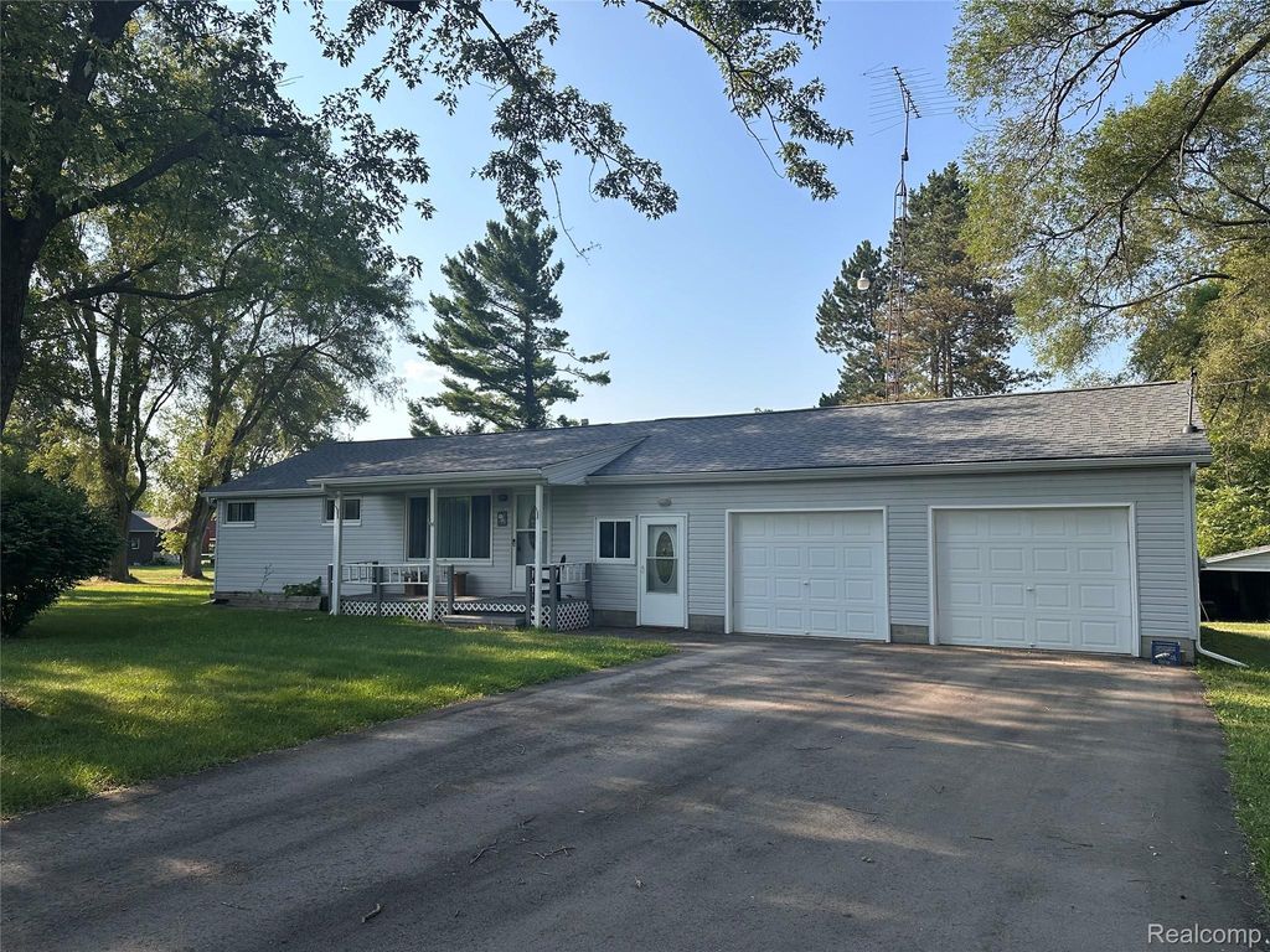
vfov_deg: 56.8
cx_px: 635
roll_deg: -0.2
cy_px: 476
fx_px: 881
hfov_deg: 71.6
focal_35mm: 24
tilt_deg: +4.6
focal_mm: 6.86
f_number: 1.78
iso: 80
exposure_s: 1/2967
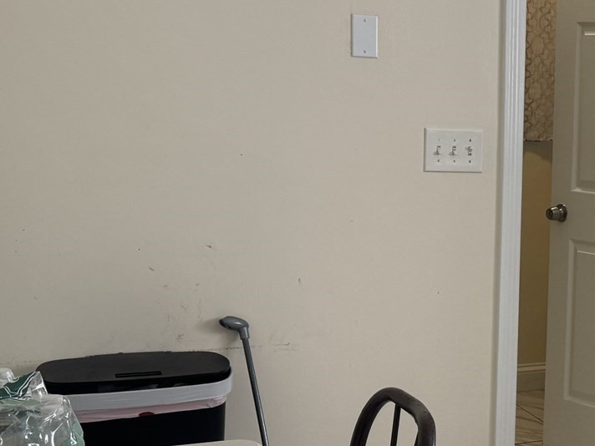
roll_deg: -2.7
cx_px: 655
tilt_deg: -7.2
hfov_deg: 26.0
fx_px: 1186
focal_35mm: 69
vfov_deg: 21.3
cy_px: 248
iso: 100
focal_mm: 6.76
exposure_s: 1/170
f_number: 1.78
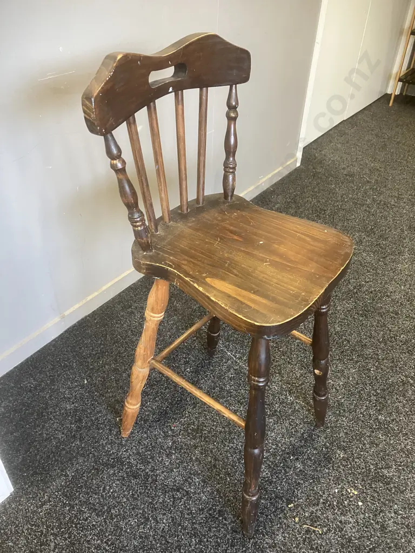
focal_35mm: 28
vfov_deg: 63.4
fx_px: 448
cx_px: 208
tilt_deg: -37.5
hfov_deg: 49.7
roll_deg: -2.4
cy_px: 276
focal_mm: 3.99
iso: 250
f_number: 1.8
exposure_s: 1/50
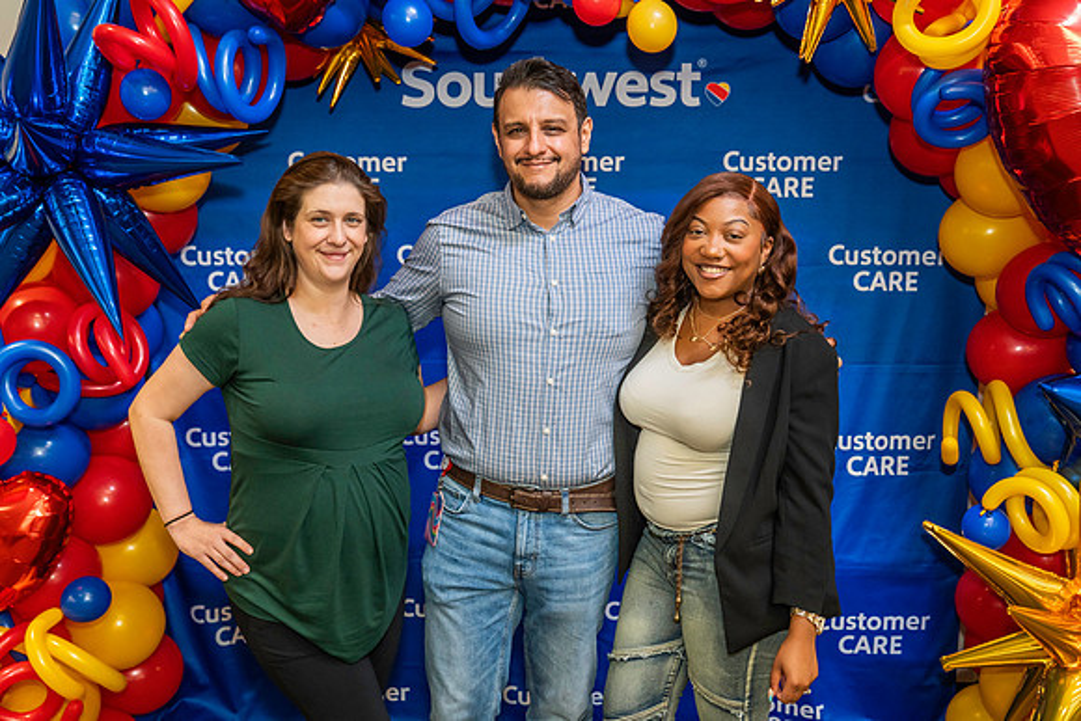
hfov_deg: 49.0
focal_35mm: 40
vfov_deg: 33.8
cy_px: 348
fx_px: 1187
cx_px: 522
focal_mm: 37
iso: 2000
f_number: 4
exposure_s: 1/160
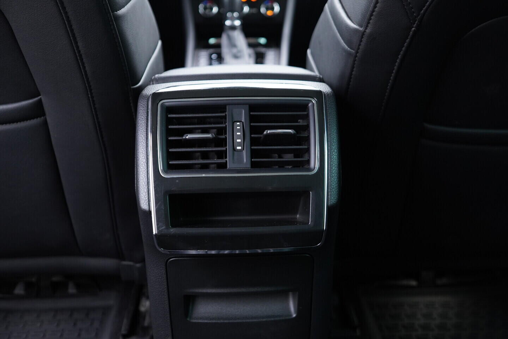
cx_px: 254
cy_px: 170
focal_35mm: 36
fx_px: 508
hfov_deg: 53.1
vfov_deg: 36.9
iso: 800
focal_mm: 24
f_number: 2.8
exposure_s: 1/40
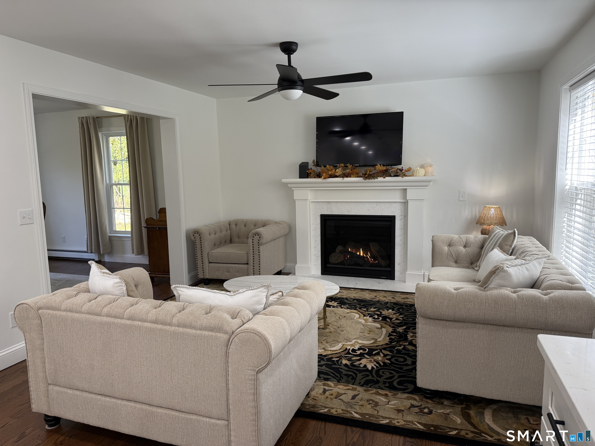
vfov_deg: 56.8
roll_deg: +1.2
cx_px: 298
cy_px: 223
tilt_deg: -6.8
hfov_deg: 71.6
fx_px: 413
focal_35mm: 24
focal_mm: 6.76
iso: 100
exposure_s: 1/120
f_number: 1.78
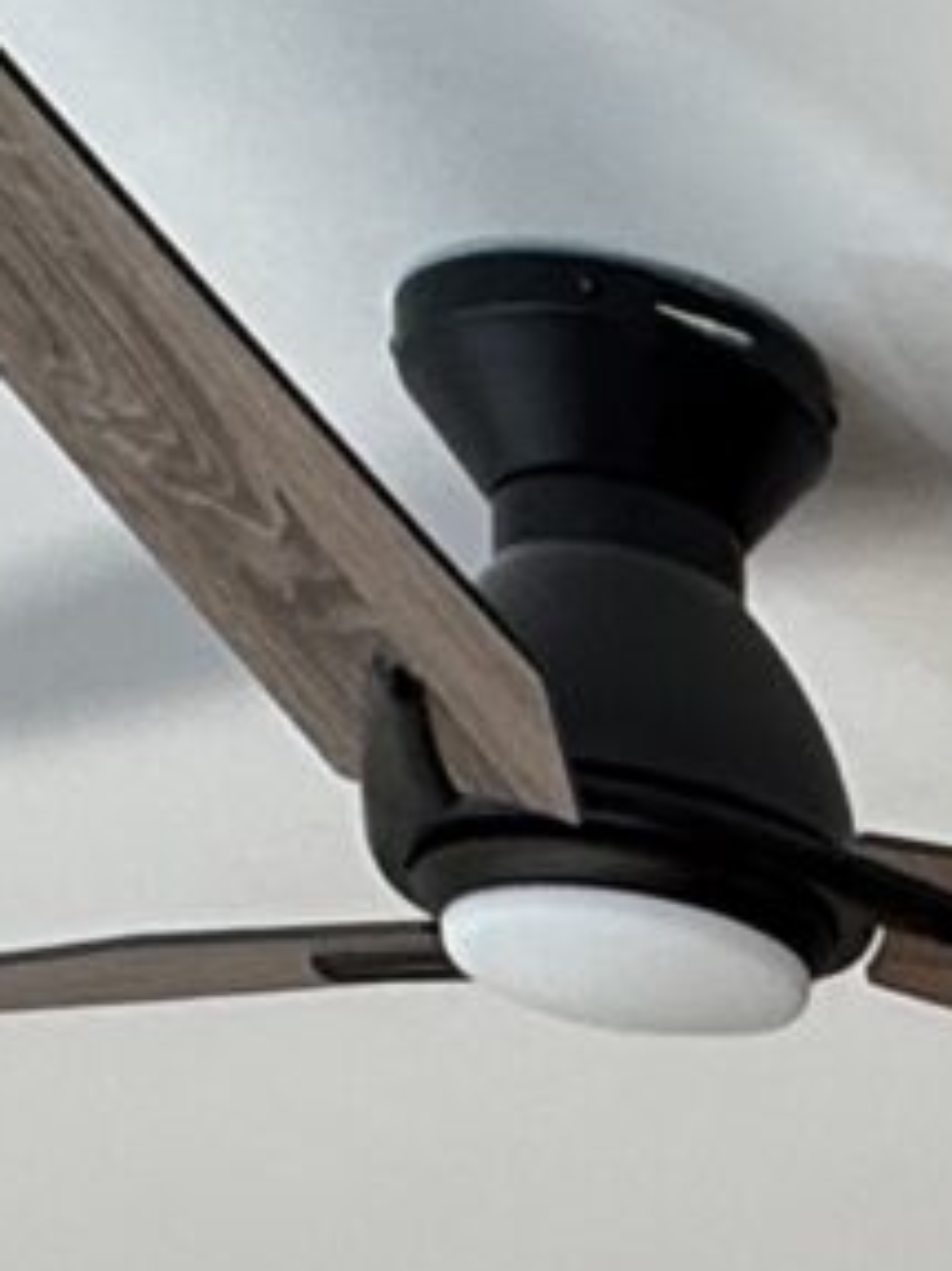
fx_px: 4587
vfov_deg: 12.2
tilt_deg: -4.5
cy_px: 3166
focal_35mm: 125
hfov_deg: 9.7
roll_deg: -0.5
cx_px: 2639
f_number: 2.2
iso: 80
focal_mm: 2.22
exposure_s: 1/120
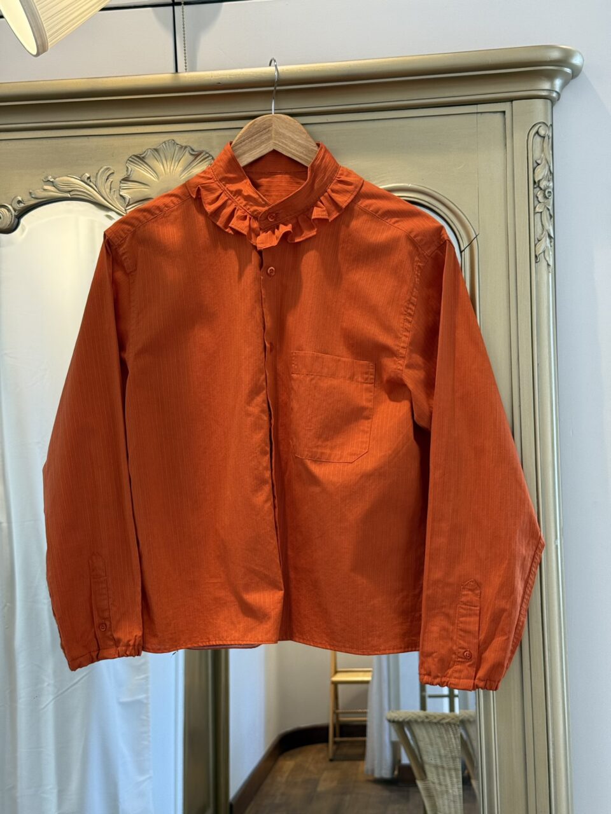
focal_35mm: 48
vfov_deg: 39.7
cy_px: 407
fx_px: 1130
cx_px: 306
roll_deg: +1.5
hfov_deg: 30.3
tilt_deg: -1.8
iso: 64
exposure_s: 1/150
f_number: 1.78
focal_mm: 6.76
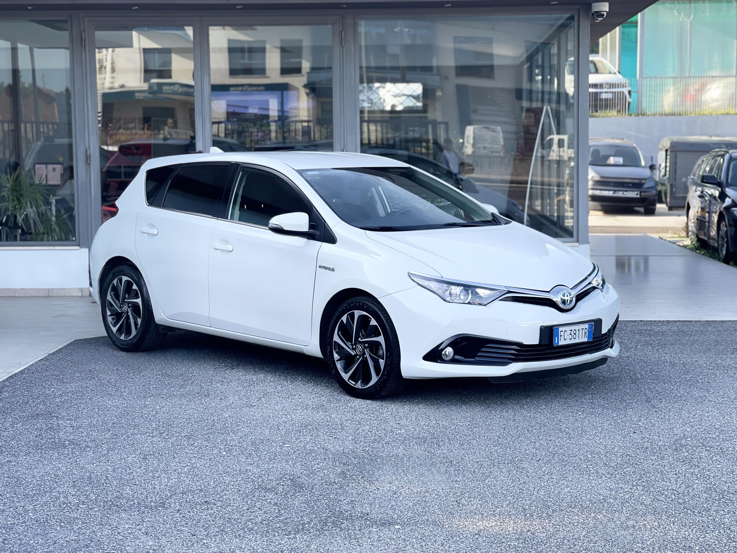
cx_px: 368
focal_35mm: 64
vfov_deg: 22.9
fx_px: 1363
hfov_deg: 30.3
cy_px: 276
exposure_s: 1/157
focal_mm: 7.5
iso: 25
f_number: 2.2
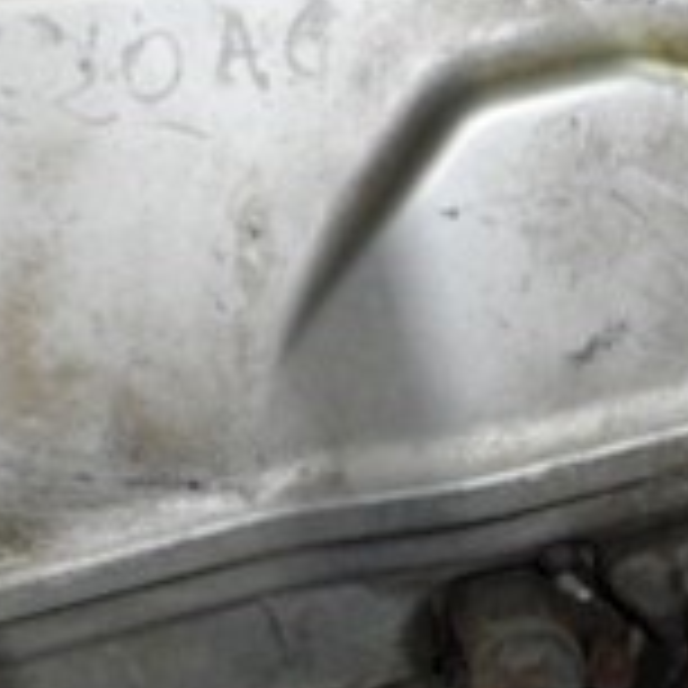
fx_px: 2001
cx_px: 719
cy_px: 832
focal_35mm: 89
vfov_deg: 18.5
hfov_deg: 18.9
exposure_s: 1/10
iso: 400
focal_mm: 4
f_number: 3.2
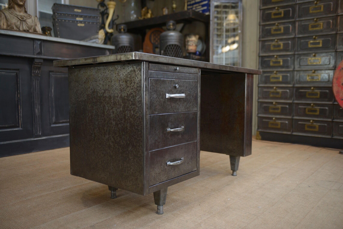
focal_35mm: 32
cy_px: 114
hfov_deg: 58.7
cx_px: 172
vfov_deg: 41.1
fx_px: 305
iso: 200
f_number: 2.8
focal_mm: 32
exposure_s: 1/50
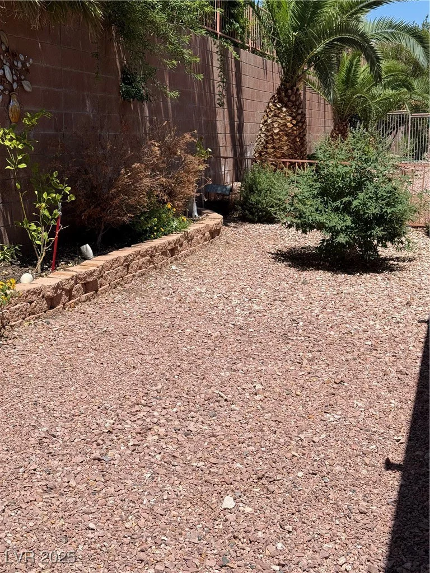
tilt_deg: -8.7
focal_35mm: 48
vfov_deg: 39.7
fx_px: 795
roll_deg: -0.1
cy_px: 286
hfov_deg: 30.3
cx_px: 215
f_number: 1.78
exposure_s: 1/6536
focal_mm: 6.76
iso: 64
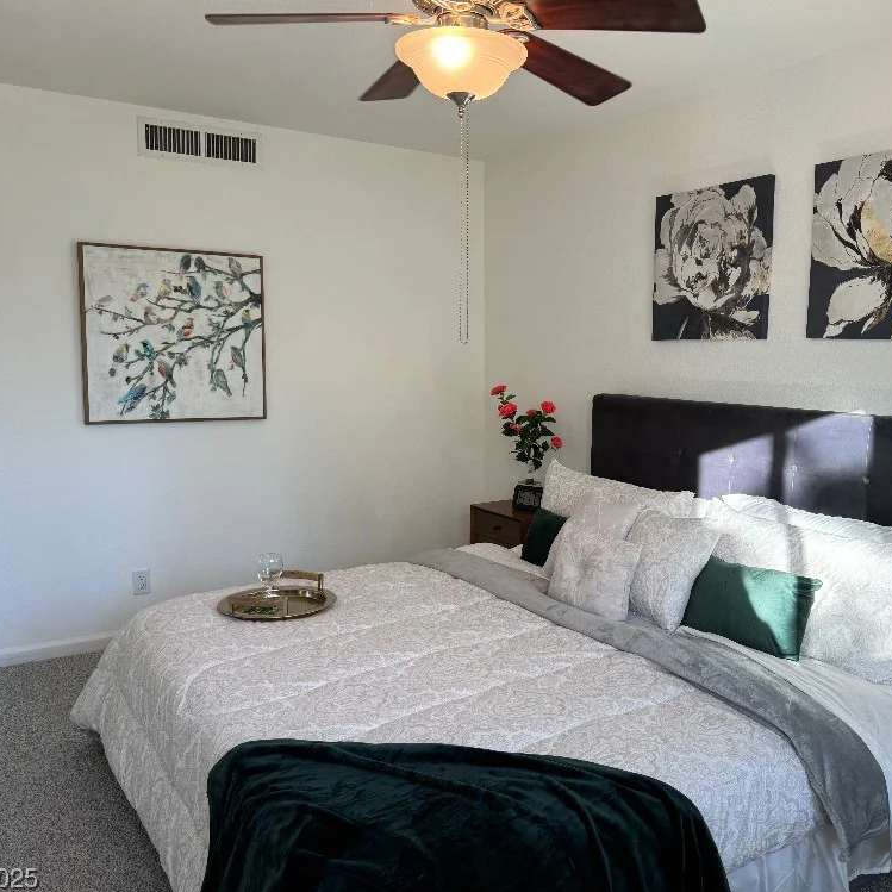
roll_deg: -1.1
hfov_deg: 55.3
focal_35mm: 29
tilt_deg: -7.9
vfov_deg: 55.6
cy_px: 448
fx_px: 845
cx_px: 528
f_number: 1.78
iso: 64
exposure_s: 1/120
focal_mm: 6.76
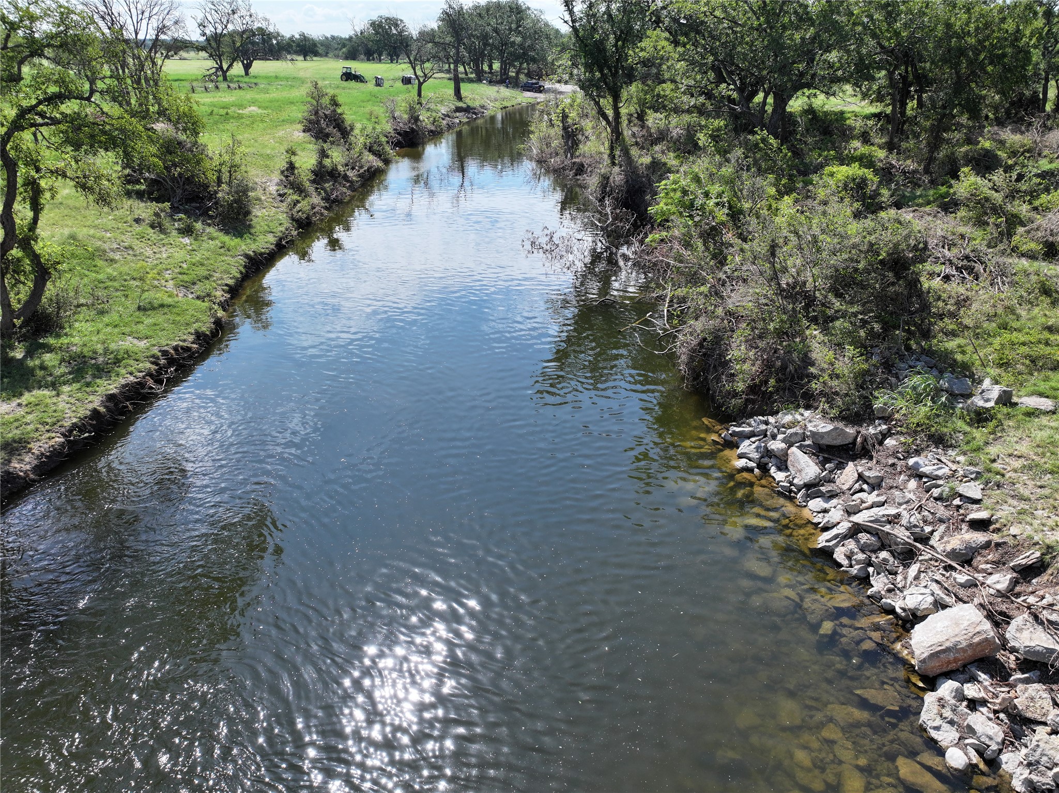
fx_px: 734
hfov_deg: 71.6
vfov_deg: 56.8
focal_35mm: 24
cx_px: 530
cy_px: 396
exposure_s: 1/2500
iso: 240
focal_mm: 12.29
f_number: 2.8
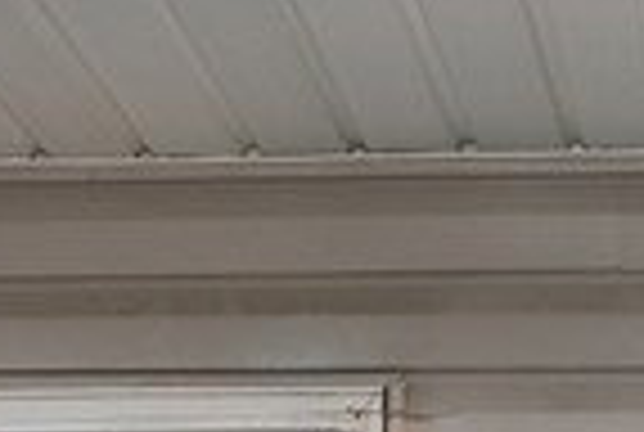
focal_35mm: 159
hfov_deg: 12.8
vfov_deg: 7.7
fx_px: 2850
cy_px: 1228
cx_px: 507
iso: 800
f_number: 5.6
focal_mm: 21
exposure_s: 1/125
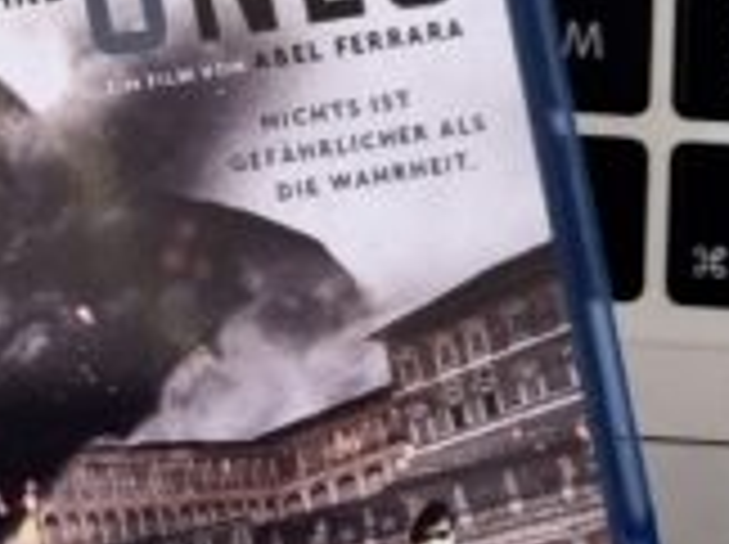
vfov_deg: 12.6
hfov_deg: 16.5
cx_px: -22
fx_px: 2460
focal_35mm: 117
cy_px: 283
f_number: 1.8
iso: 200
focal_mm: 5.4
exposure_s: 1/50
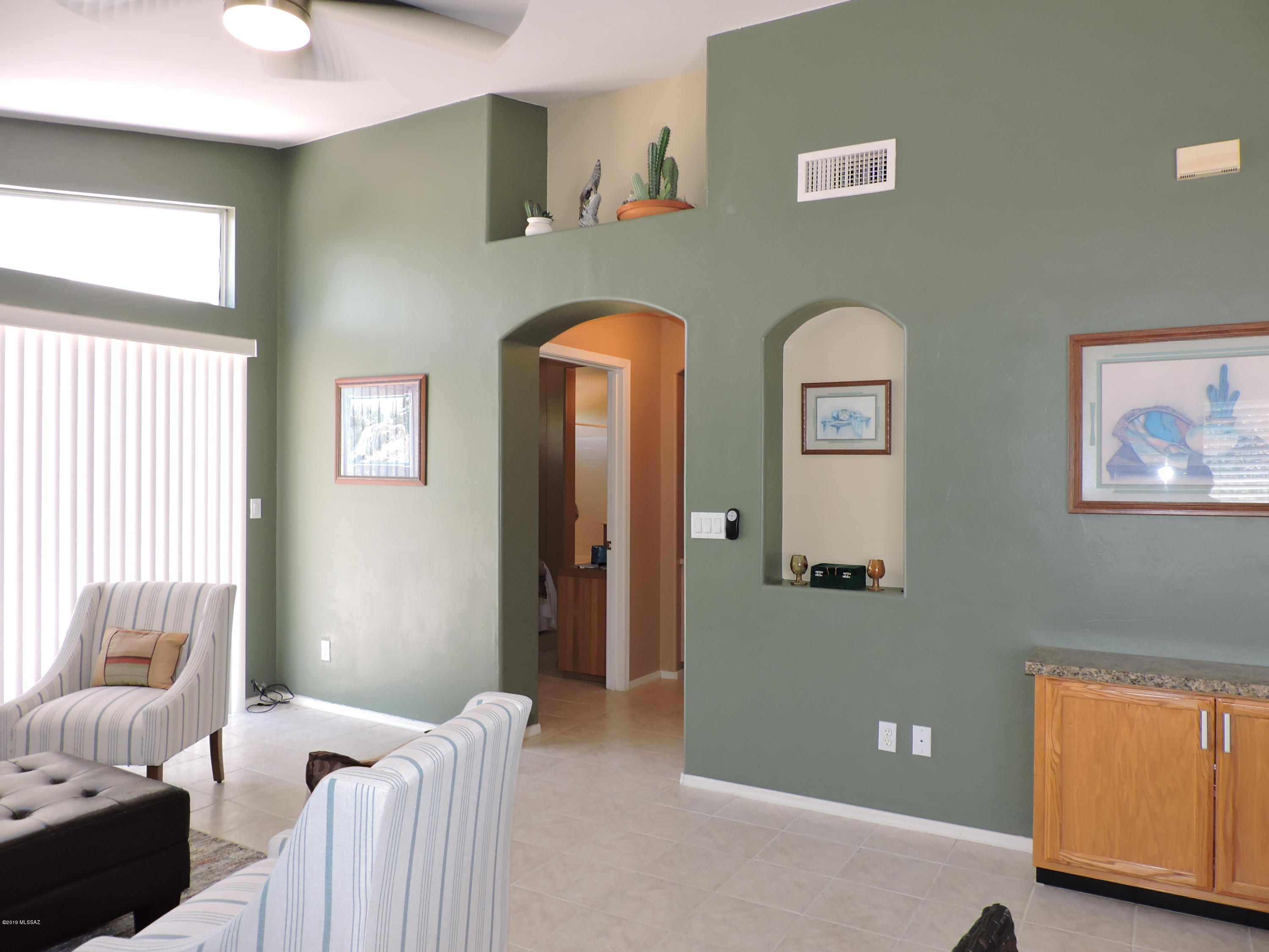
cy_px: 476
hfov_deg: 71.6
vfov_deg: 56.8
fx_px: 880
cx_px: 634
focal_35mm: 24
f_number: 3
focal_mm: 4.3
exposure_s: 1/40
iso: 140
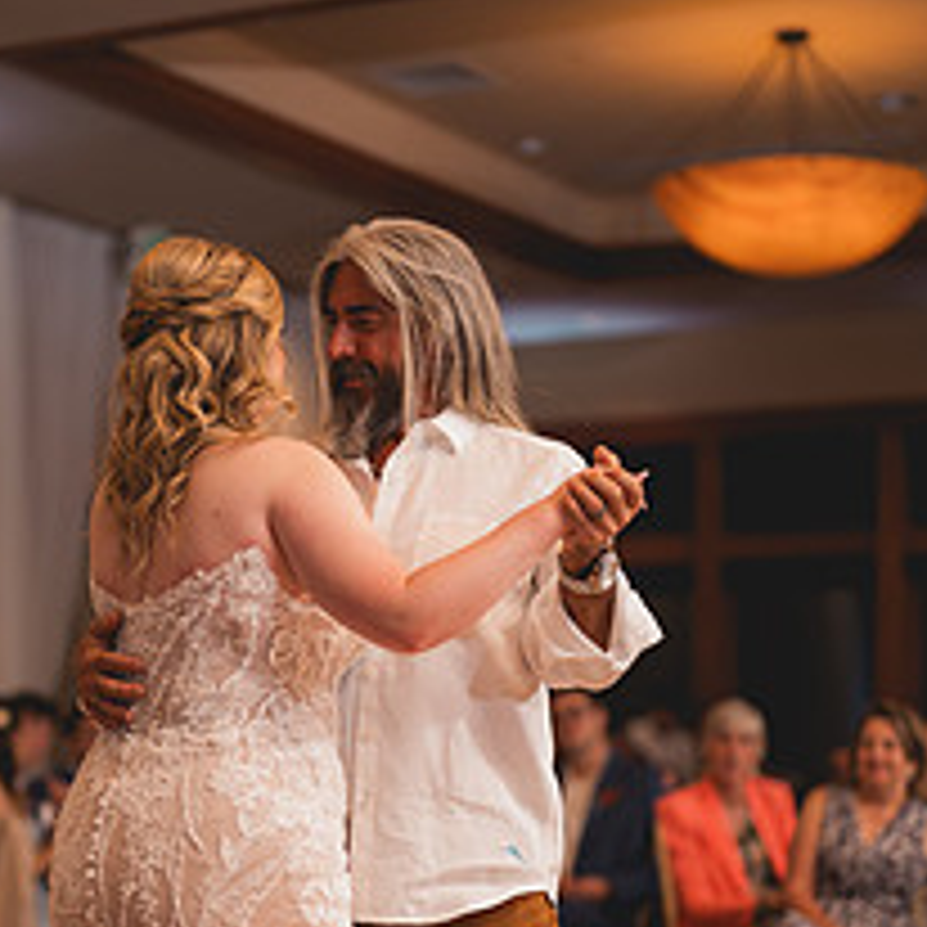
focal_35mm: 93
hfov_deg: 18.6
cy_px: 716
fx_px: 2818
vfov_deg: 18.5
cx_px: 333
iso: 125
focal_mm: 50
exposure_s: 1/250
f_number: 1.2
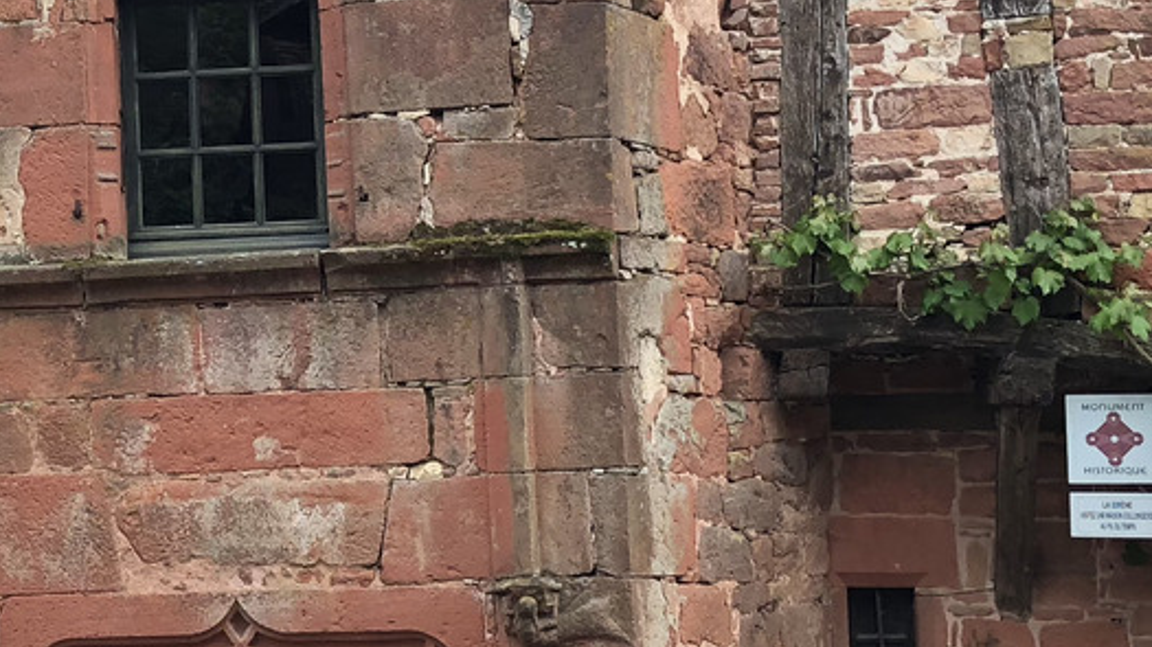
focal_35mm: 93
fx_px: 2840
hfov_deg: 22.1
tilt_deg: +10.1
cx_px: -2
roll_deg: +1.0
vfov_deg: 13.0
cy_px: 211
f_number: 1.8
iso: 20
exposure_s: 1/326
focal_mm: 4
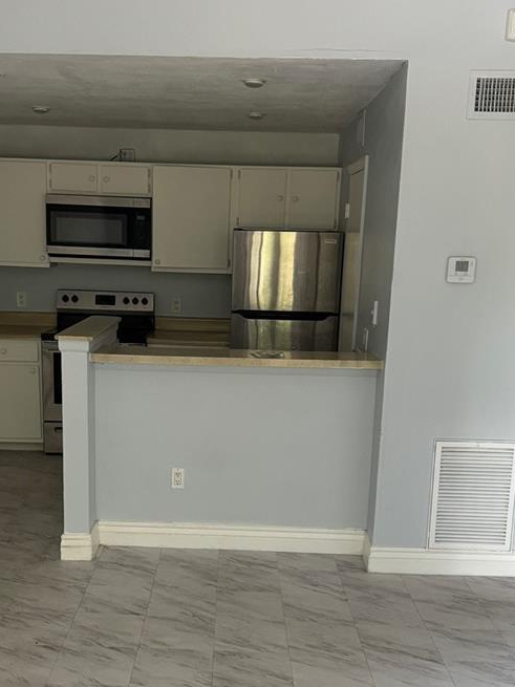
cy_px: 444
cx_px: 219
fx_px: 873
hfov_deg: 32.8
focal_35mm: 44
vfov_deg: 42.5
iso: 400
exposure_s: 1/60
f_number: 1.78
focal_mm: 6.76
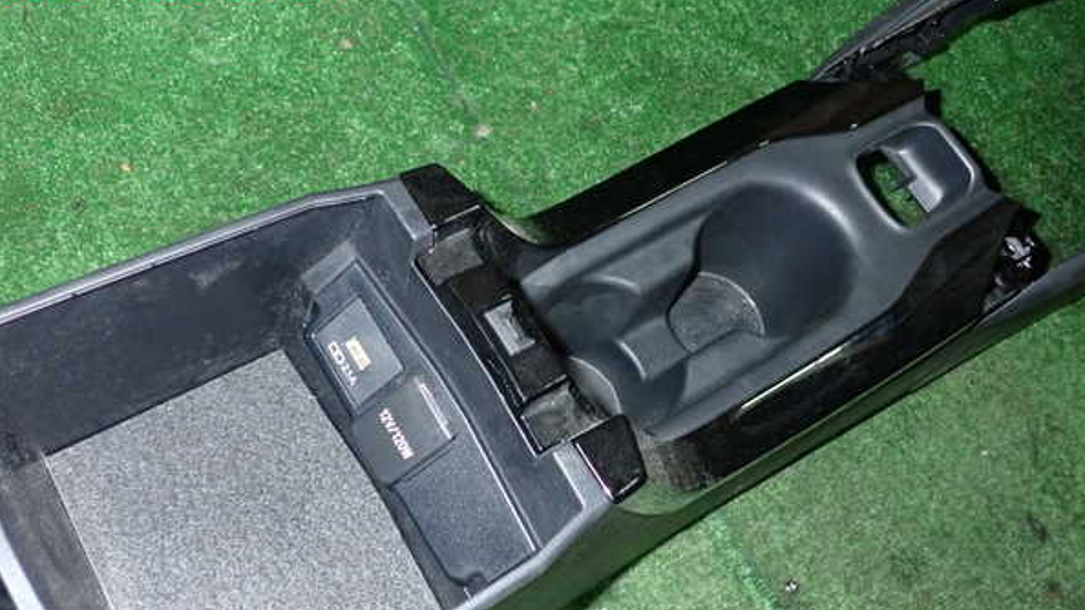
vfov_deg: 35.5
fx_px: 949
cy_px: 374
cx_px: 544
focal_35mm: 33
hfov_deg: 59.5
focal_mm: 5.4
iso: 800
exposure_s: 1/30
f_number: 6.3
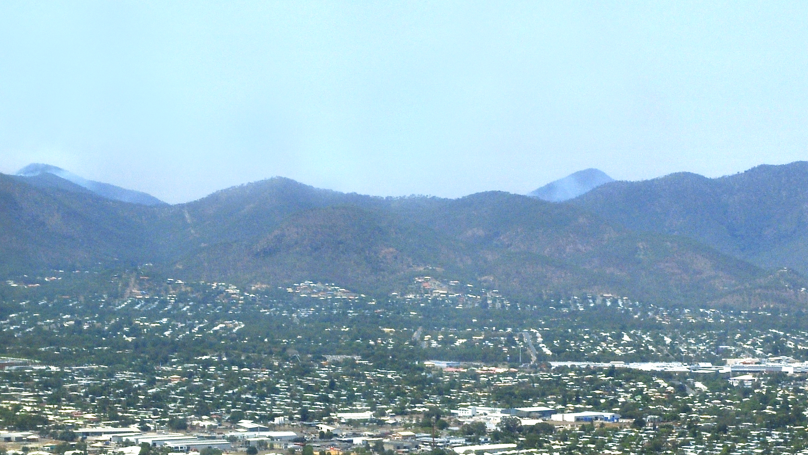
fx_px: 2935
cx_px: 488
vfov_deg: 8.8
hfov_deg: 15.7
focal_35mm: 137
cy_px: 367
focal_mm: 44
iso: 200
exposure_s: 1/180
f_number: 16
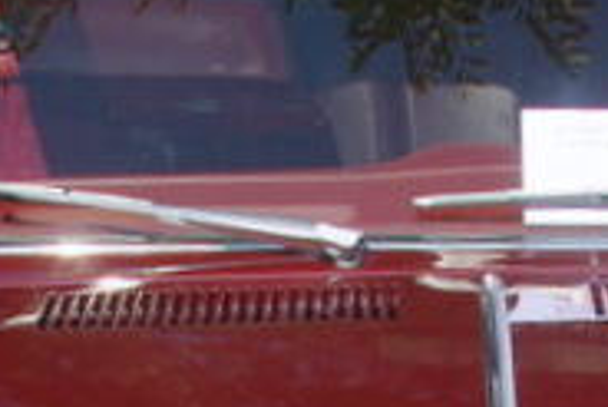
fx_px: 2941
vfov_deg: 7.6
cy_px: 774
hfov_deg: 11.7
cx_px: 515
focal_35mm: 174
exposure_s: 1/250
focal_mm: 20
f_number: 8
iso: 100
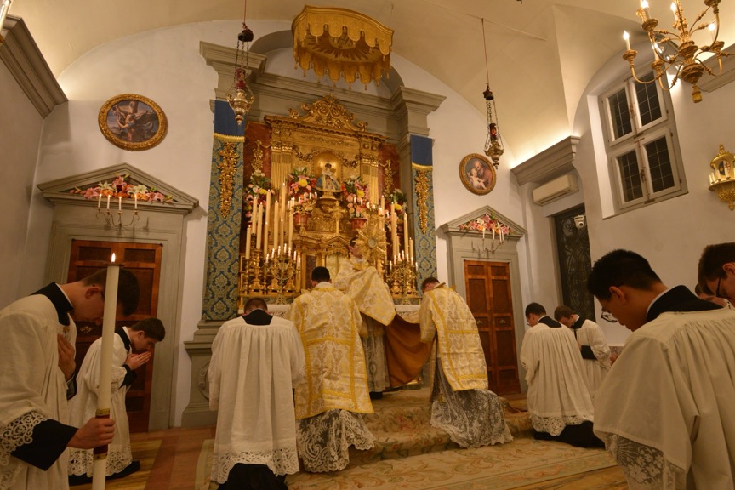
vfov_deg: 57.2
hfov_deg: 78.5
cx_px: 393
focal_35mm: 22
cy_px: 250
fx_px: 449
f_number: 5.6
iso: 1600
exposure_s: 1/125
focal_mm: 19
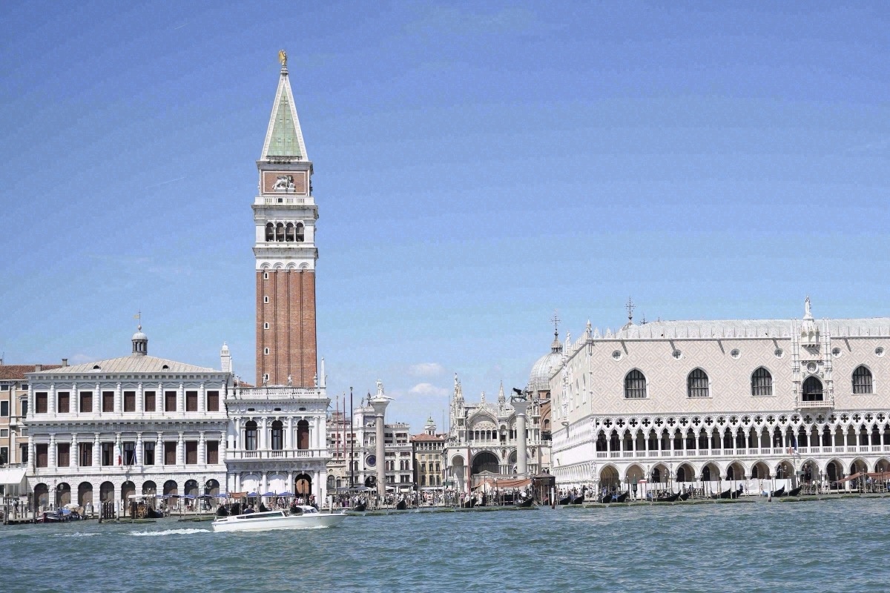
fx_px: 915
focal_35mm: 37
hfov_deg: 51.9
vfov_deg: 35.9
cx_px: 445
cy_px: 296
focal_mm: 37
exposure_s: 1/2000
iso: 100
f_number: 4
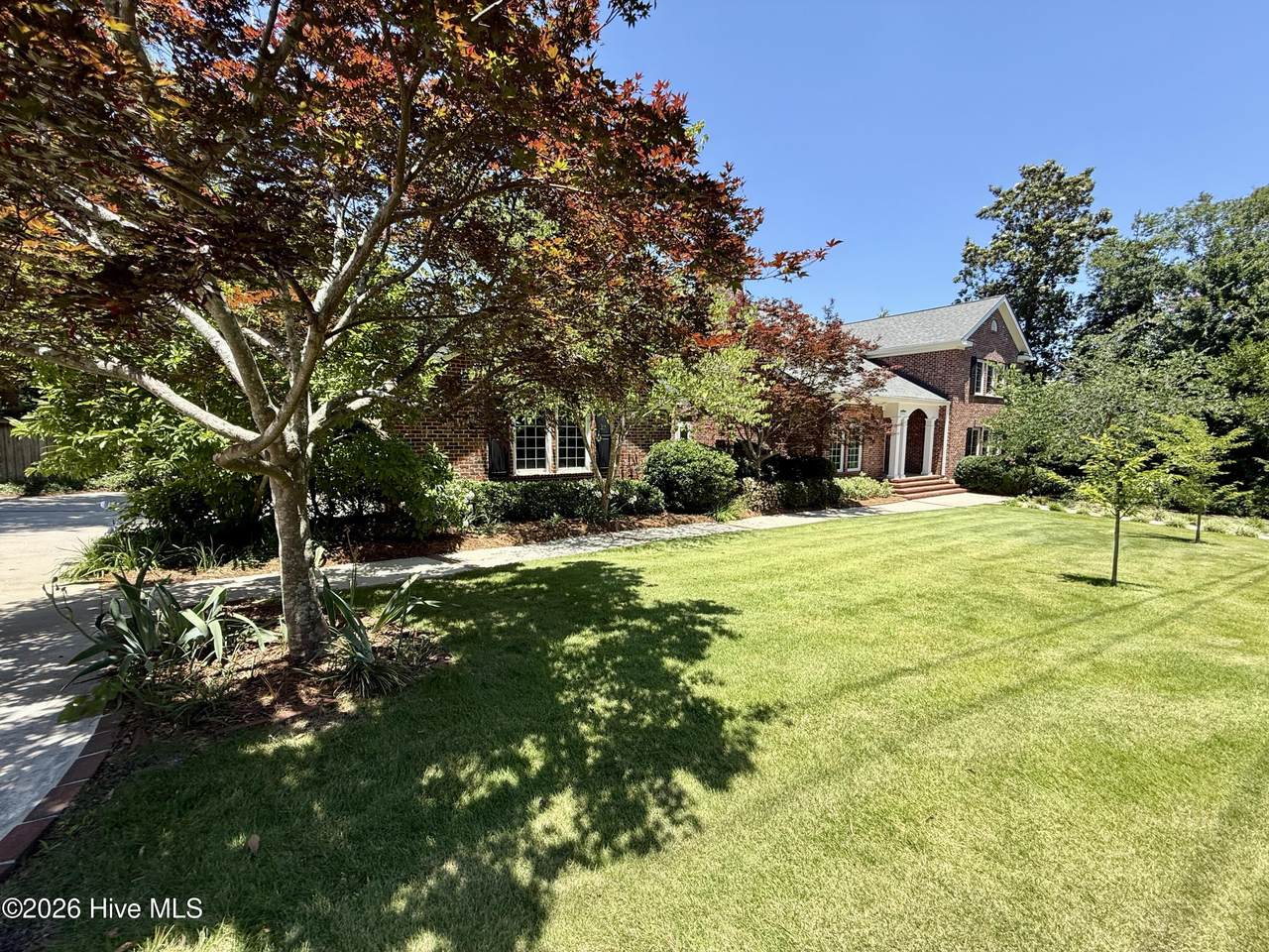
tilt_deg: -4.8
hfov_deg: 102.1
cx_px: 634
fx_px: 513
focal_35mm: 14
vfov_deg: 85.7
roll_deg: -1.4
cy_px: 476
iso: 50
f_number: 2.2
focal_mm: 2.22
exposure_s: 1/679
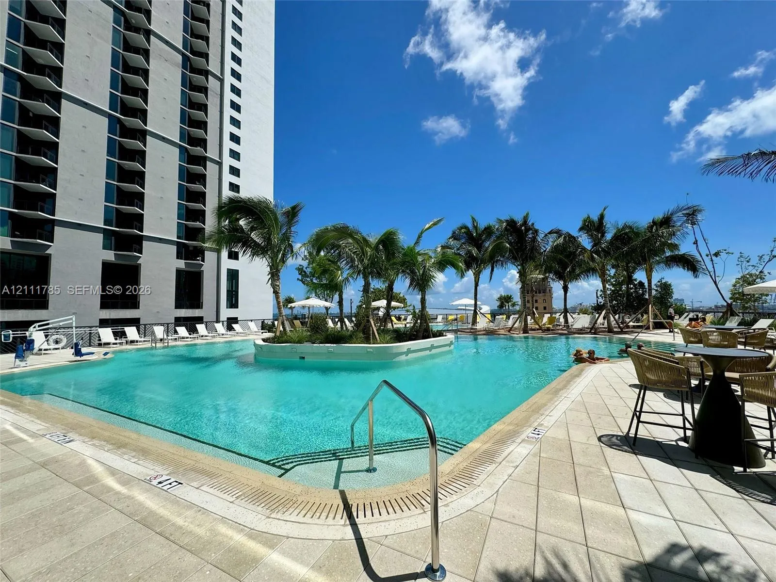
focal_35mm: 14
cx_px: 388
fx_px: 314
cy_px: 291
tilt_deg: +3.4
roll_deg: +0.7
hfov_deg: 102.1
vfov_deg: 85.7
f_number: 2.2
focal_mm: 2.22
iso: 50
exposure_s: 1/3717
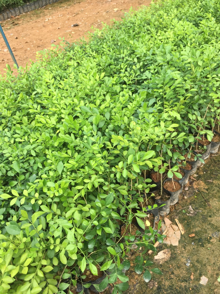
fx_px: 246
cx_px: 110
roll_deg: +4.6
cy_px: 147
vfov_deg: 61.7
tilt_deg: -41.4
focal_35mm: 29
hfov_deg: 48.2
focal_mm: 4.15
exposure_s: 1/154
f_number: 2.2
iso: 25
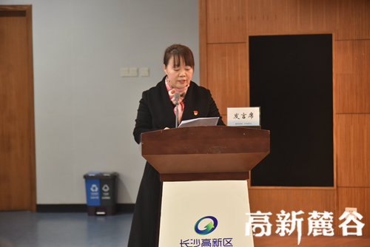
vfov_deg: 13.7
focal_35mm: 100
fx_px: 1028
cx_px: 185
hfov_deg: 20.4
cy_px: 124
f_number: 4
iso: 1250
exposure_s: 1/80
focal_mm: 100
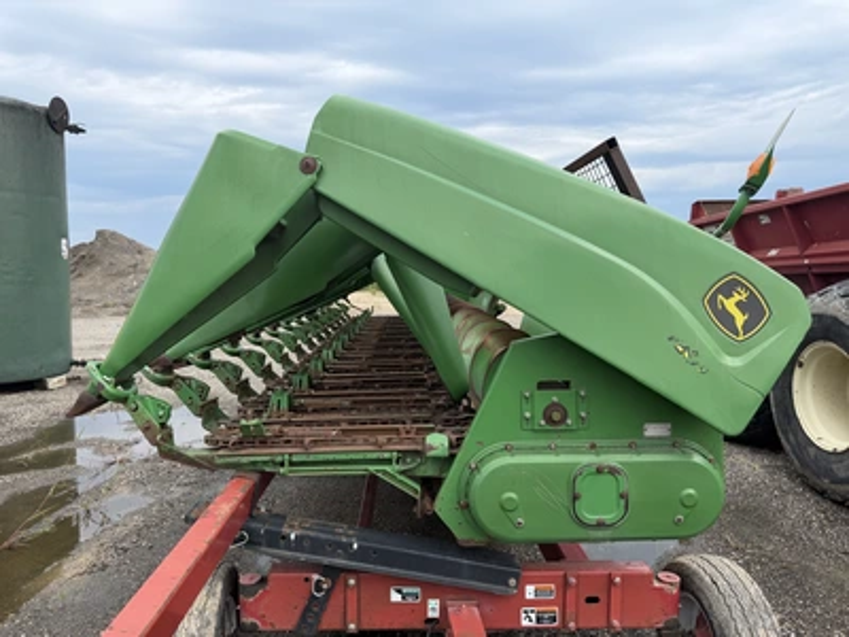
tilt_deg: -2.8
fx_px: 589
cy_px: 318
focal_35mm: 24
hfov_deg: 71.6
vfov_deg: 56.8
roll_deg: -0.5
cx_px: 424
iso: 80
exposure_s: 1/2299
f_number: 1.78
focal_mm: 6.76
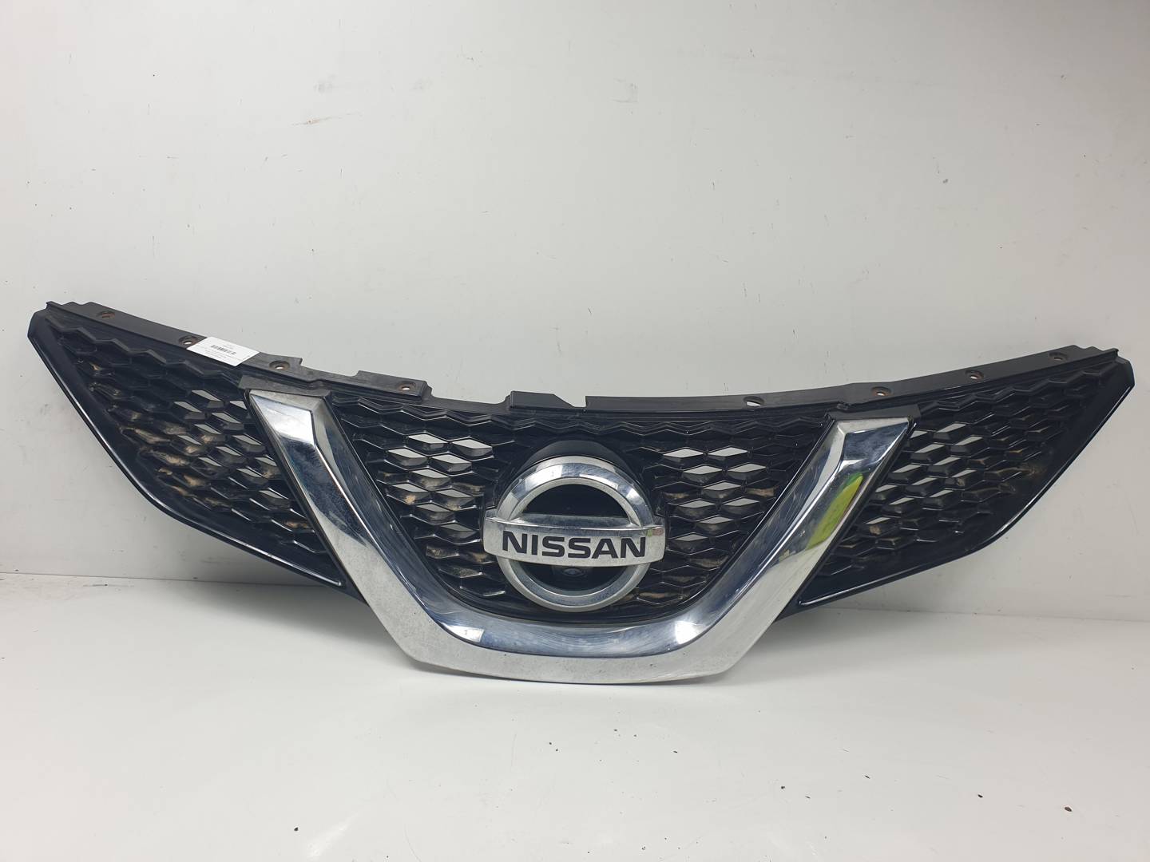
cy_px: 431
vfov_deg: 53.1
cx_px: 575
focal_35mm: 26
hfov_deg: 67.3
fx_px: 864
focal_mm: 4.3
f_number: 2.4
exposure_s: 1/218
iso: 50
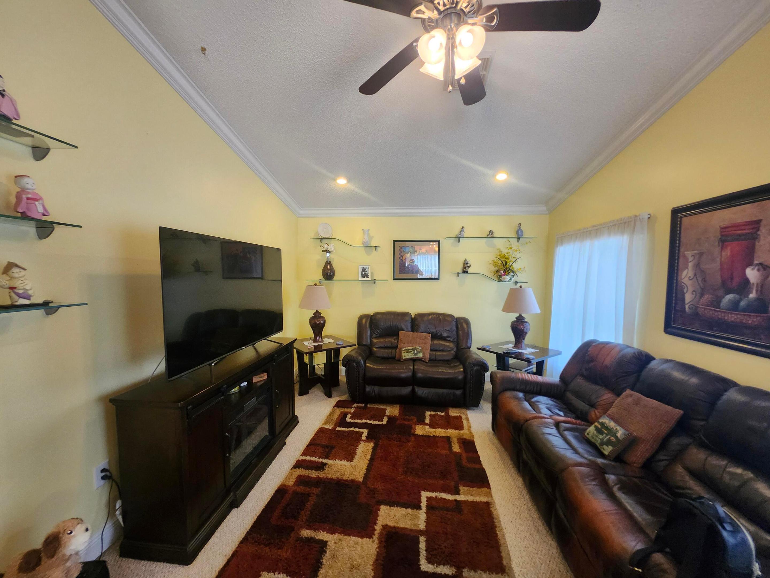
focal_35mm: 13
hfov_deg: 106.2
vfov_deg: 89.9
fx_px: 289
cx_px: 385
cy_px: 289
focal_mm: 1.74
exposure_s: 1/60
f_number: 2.2
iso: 320
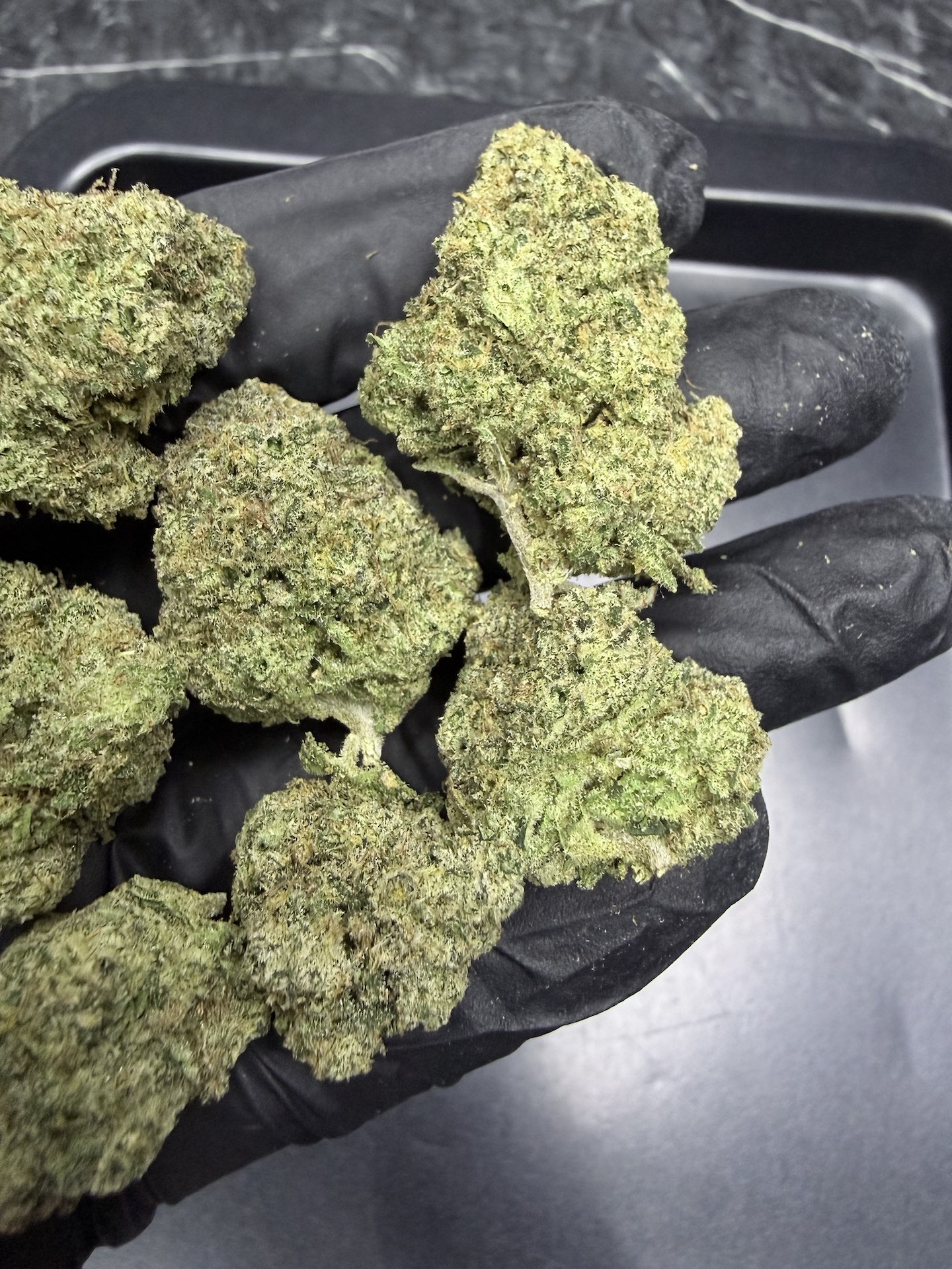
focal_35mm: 24
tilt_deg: -72.0
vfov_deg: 71.6
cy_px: 634
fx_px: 880
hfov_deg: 56.8
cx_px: 476
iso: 250
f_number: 2.2
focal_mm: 2.22
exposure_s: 1/70
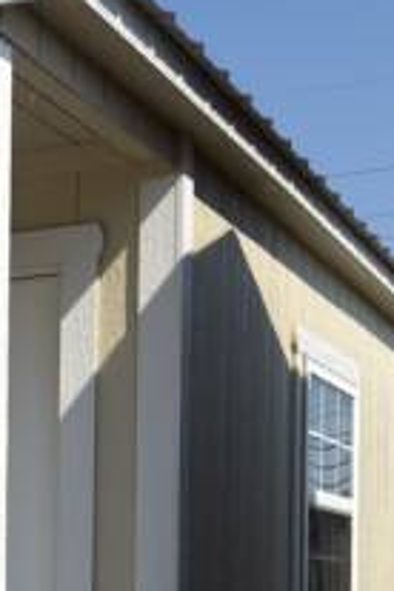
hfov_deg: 15.6
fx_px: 1248
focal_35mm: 76
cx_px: -300
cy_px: 595
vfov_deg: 25.3
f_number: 1.78
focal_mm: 6.76
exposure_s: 1/6173
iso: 64
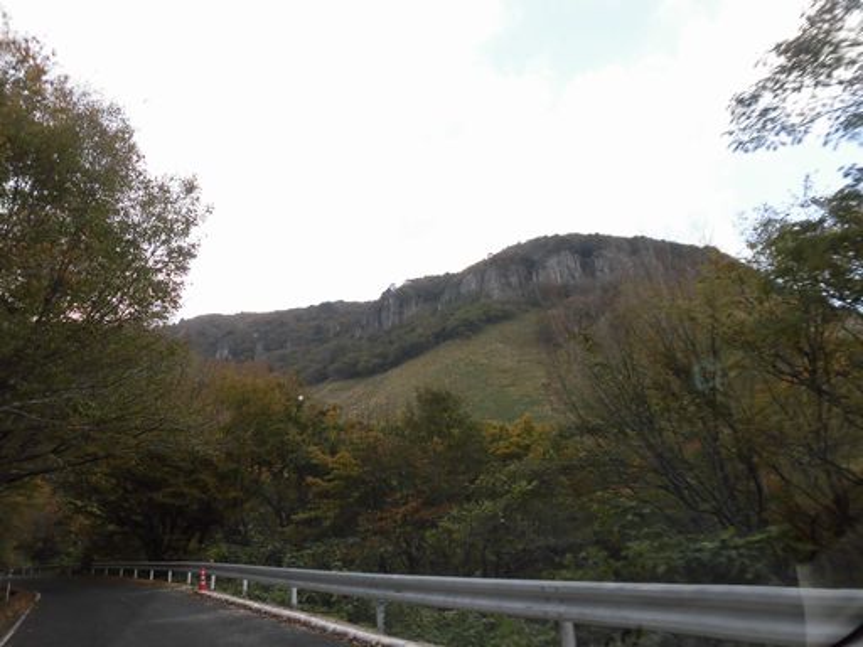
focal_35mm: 24
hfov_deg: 71.6
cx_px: 432
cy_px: 324
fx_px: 598
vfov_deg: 56.8
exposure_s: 1/160
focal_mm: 4.3
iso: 100
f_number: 3.1
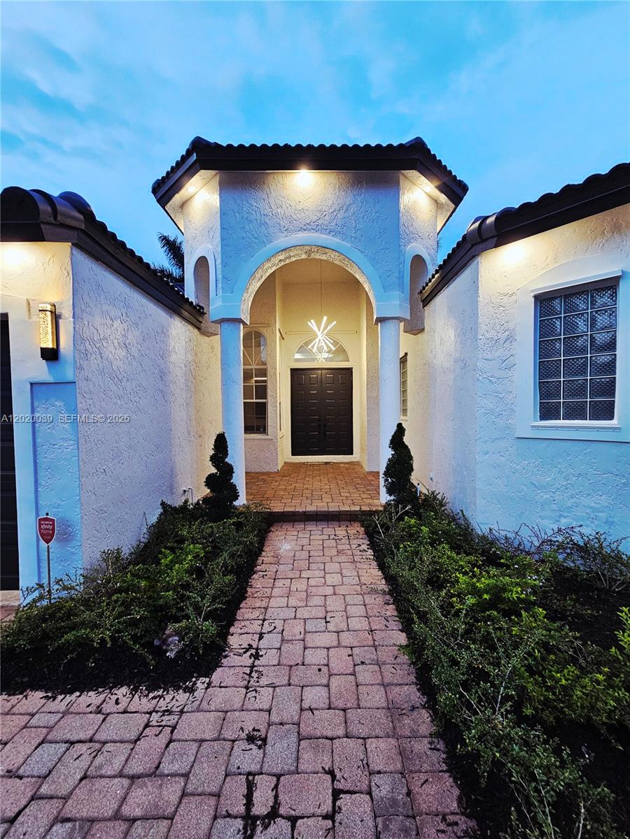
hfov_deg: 89.9
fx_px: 315
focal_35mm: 13
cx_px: 315
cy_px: 420
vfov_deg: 106.2
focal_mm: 2.2
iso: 400
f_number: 2.2
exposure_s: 1/60.2
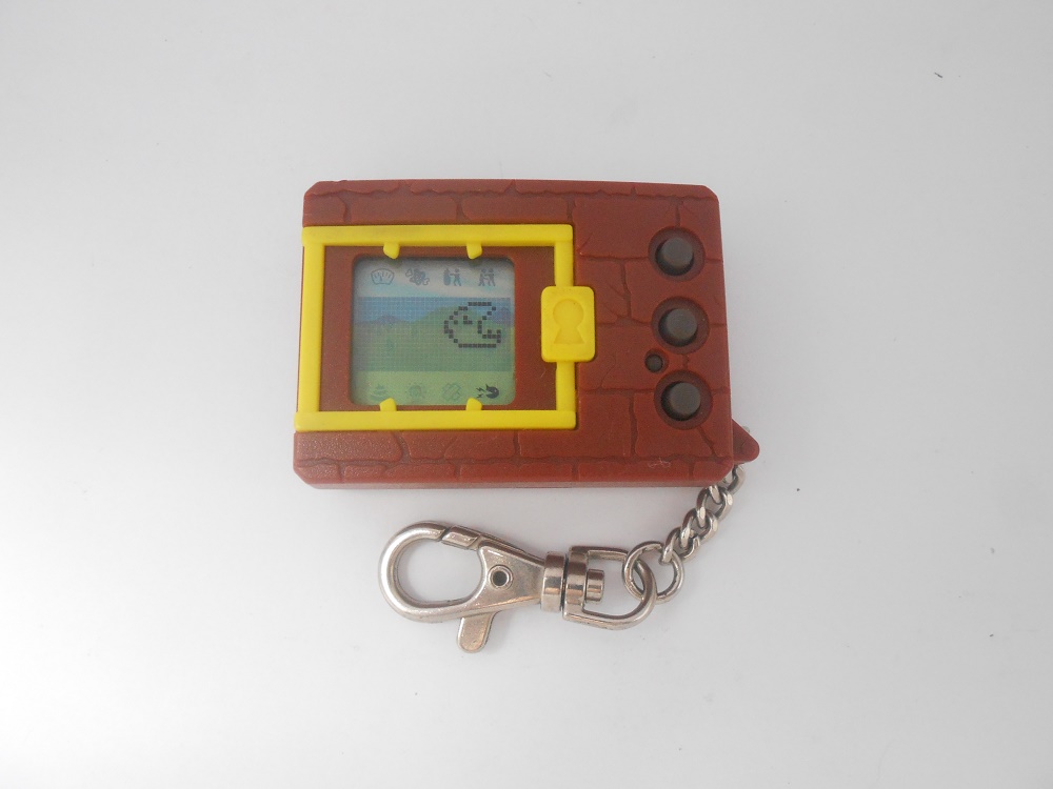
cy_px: 394
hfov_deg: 67.3
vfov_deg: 53.1
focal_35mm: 26
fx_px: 791
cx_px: 526
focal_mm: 4.6
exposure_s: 1/15
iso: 400
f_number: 3.5
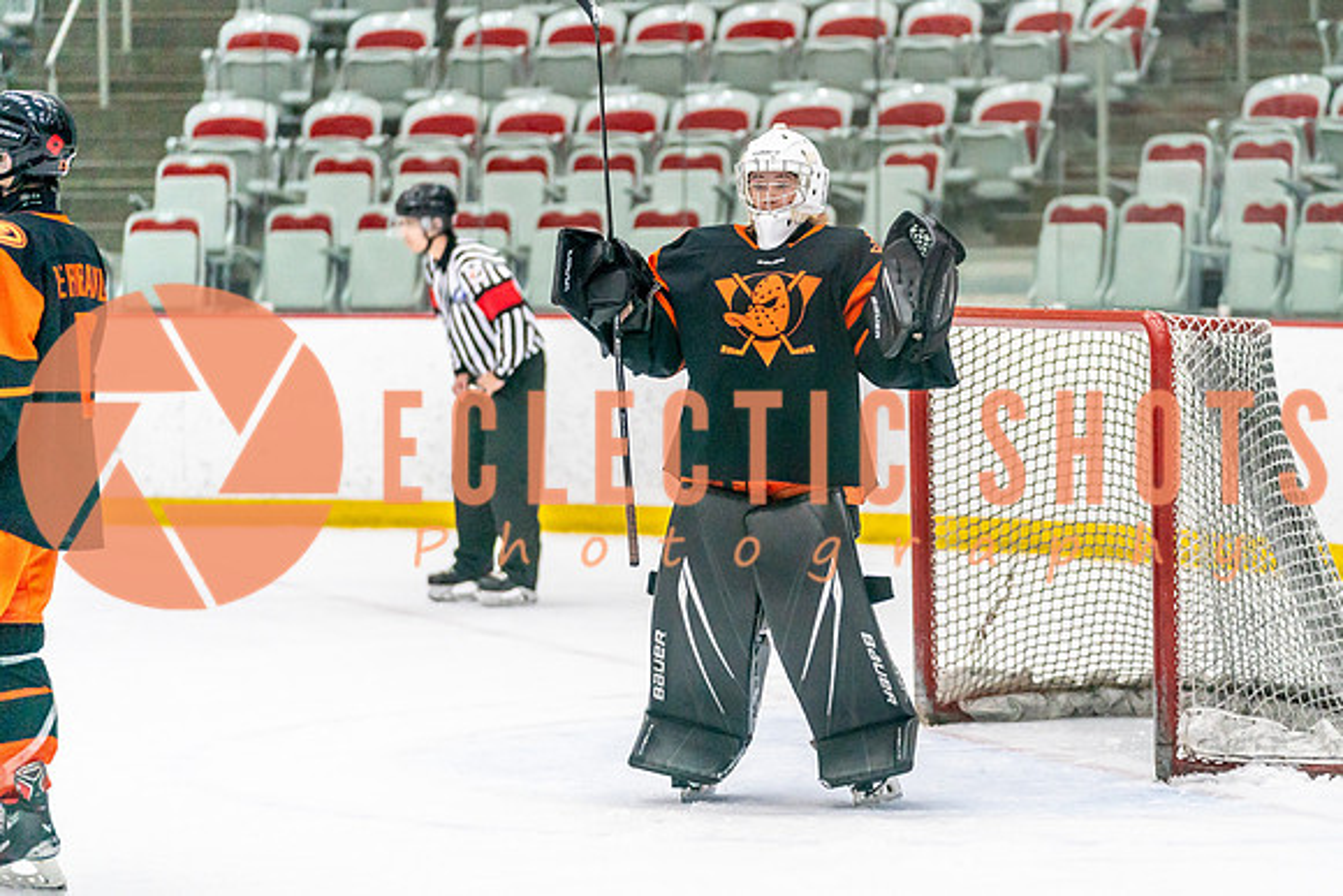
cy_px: 491
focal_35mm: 152
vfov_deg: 9.0
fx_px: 5666
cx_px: 776
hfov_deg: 13.5
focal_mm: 128
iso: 3200
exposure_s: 1/1250
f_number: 2.8
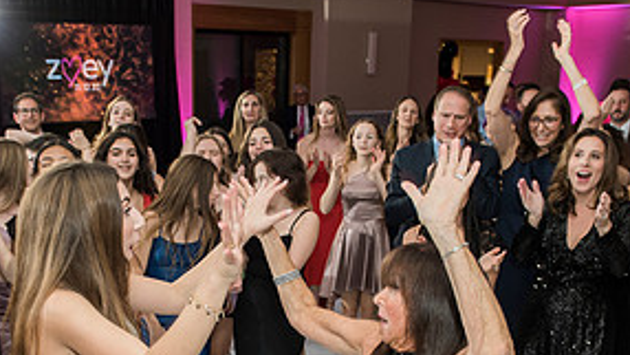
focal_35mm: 51
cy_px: 308
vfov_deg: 23.0
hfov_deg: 40.4
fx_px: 852
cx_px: 245
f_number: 4
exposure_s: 1/100
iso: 1000
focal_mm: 24
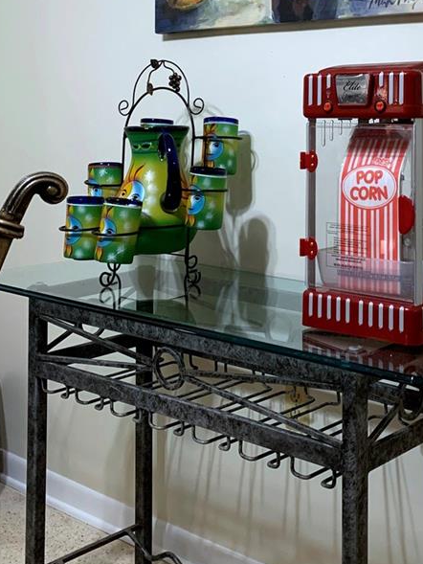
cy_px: 88
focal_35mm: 53
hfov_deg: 27.1
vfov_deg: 34.7
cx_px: 328
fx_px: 863
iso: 200
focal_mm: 4.2
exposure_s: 1/60
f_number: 1.8
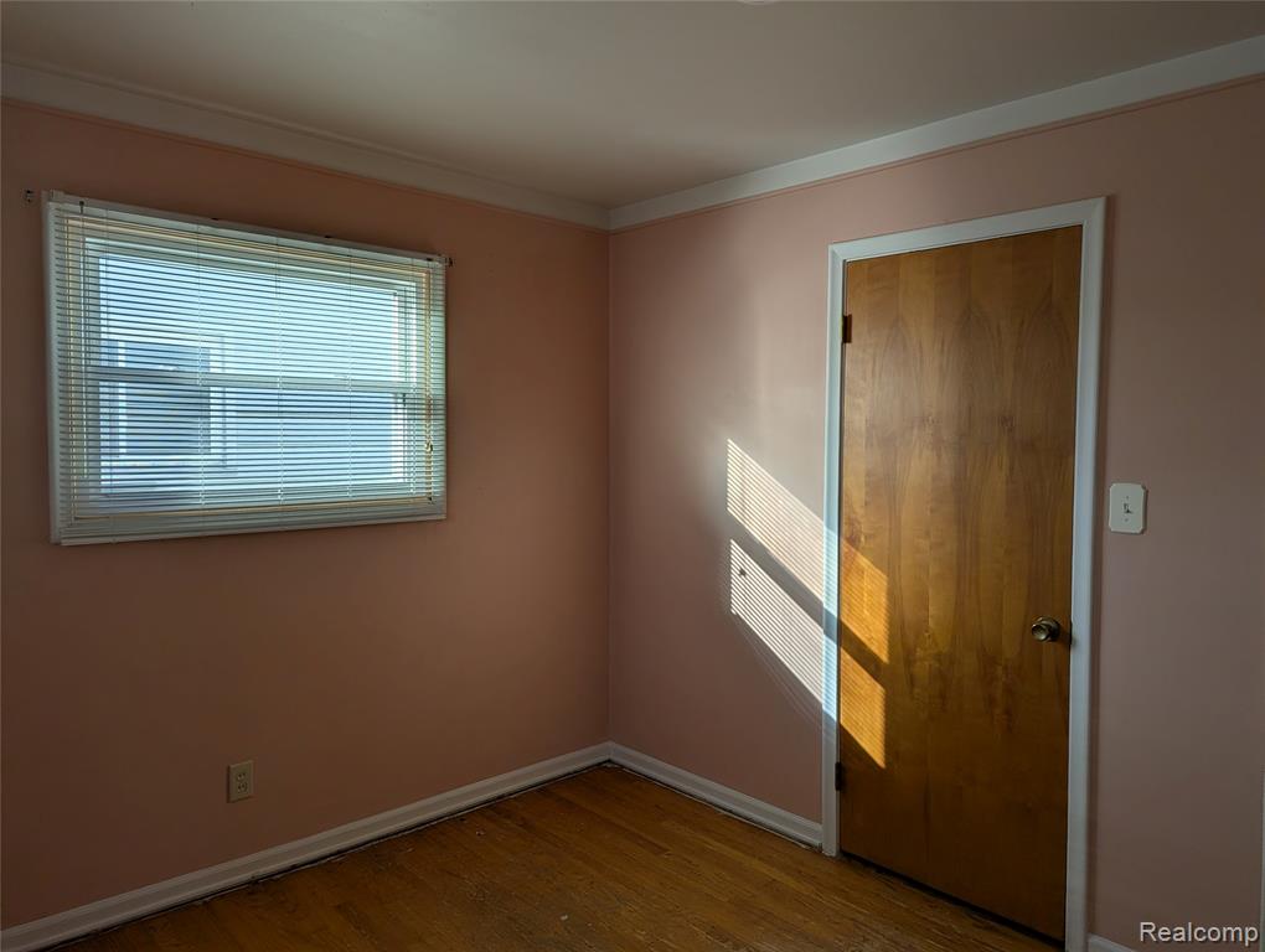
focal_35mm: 24
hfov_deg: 71.5
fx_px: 878
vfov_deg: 56.9
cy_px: 476
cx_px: 632
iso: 45
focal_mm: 6.81
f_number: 1.85
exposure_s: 1/345
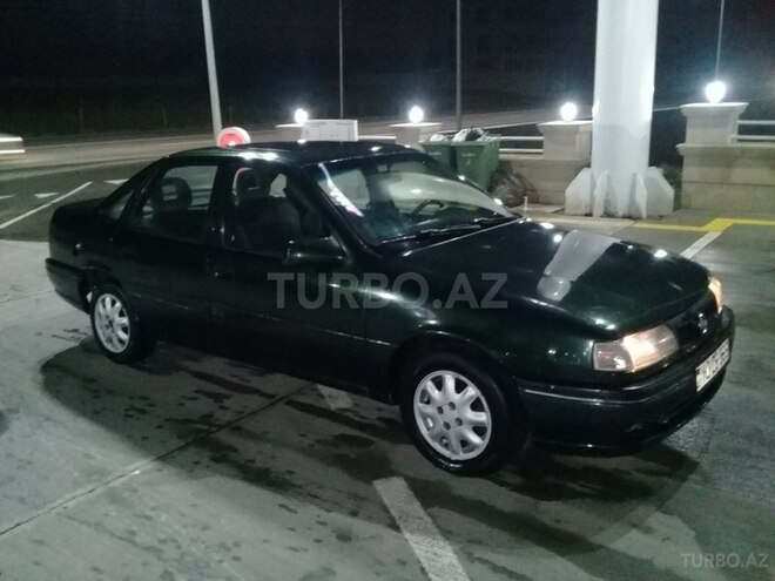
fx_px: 694
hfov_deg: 58.4
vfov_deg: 45.4
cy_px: 290
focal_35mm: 31
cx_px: 388
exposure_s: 1/15
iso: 800
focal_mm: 3.3
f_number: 2.2
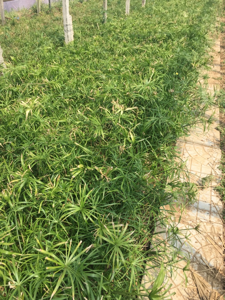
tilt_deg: -34.3
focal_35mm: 29
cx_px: 112
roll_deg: -0.4
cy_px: 150
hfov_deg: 48.2
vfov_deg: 61.7
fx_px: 251
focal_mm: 4.15
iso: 32
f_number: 2.2
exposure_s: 1/1068
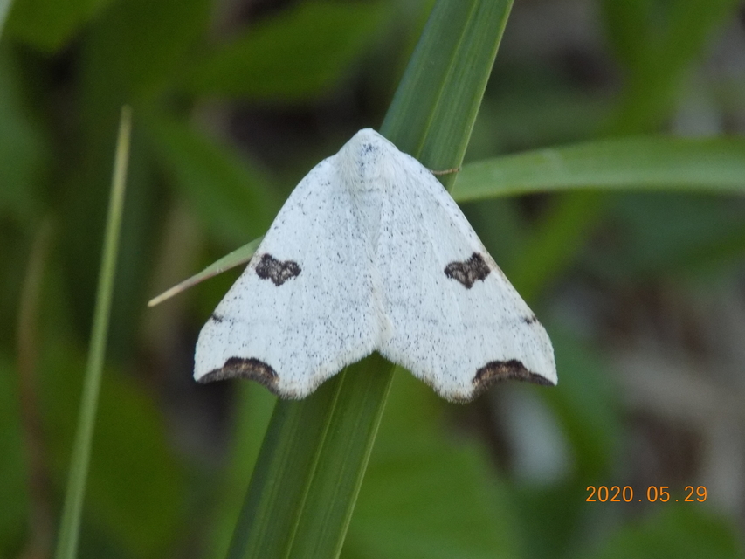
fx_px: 3616
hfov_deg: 11.8
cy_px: 280
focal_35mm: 168
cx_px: 372
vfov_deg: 8.8
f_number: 5.3
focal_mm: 29.9
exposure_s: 1/25
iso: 400
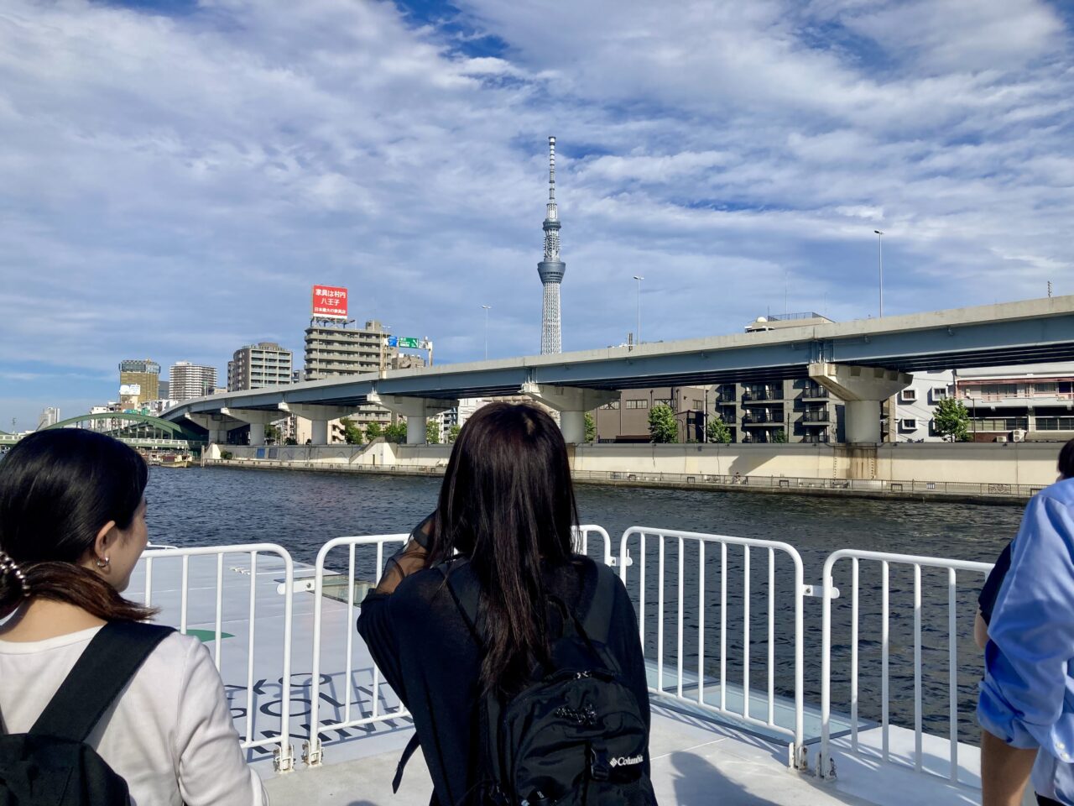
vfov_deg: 49.7
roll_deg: -0.9
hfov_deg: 63.4
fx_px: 869
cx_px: 537
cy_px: 403
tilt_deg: +2.5
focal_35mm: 28
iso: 25
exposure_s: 1/3690
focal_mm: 3.99
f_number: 1.8
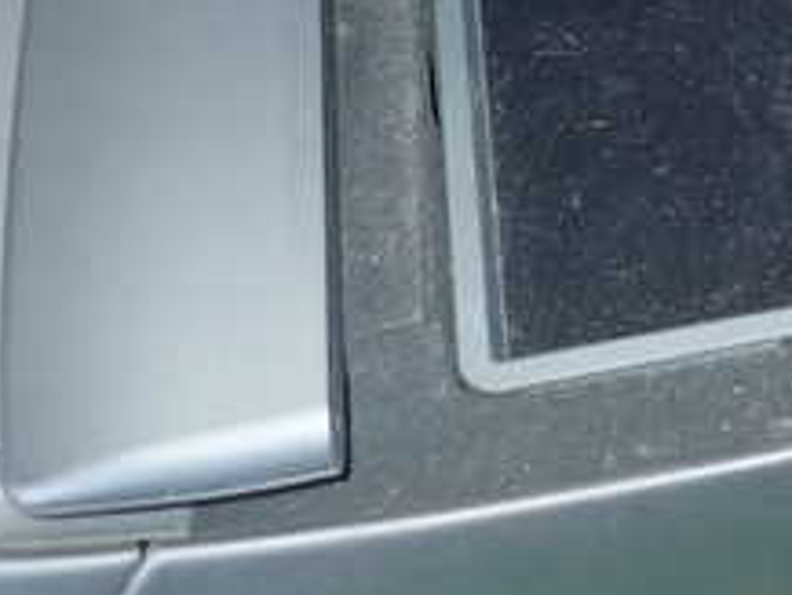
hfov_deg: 25.3
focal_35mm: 69
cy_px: -179
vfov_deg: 19.6
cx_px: 953
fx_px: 1580
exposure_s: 1/30
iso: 200
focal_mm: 4.5
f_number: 2
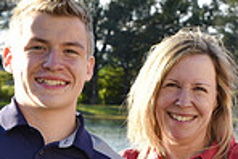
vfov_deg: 7.7
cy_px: 235
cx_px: 193
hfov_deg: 11.6
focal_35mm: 176
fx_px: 1165
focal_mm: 45
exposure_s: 1/160
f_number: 6.3
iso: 200
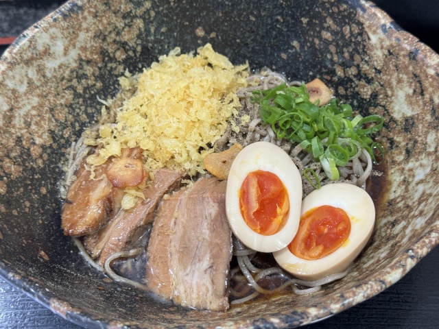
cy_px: 164
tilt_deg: -55.6
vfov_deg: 30.3
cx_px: 220
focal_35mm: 48
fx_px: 609
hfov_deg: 39.7
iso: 160
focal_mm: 6.76
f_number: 1.78
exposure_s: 1/50
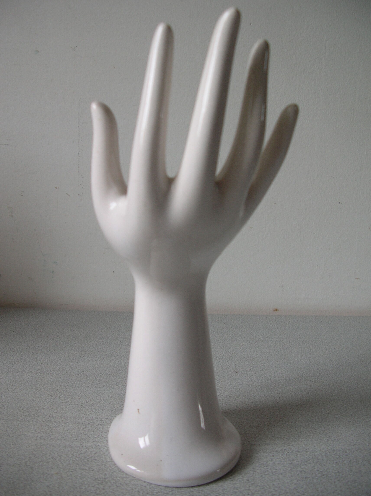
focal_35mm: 35
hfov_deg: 40.6
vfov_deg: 52.7
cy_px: 248
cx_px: 186
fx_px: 501
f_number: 2.8
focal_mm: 5.8
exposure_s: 1/9.4
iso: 50
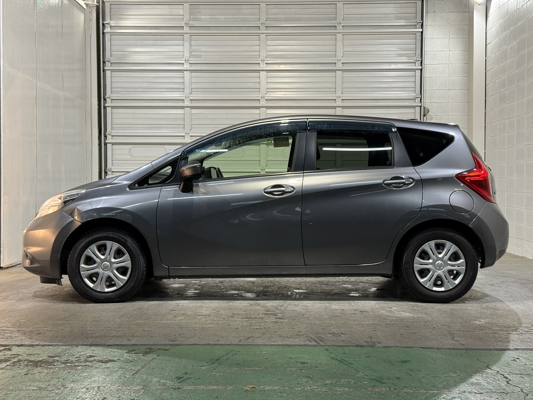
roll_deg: -0.1
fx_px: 739
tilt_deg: -0.7
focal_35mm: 48
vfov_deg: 30.3
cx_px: 266
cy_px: 200
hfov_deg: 39.7
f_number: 1.78
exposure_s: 1/60
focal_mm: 6.76
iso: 125
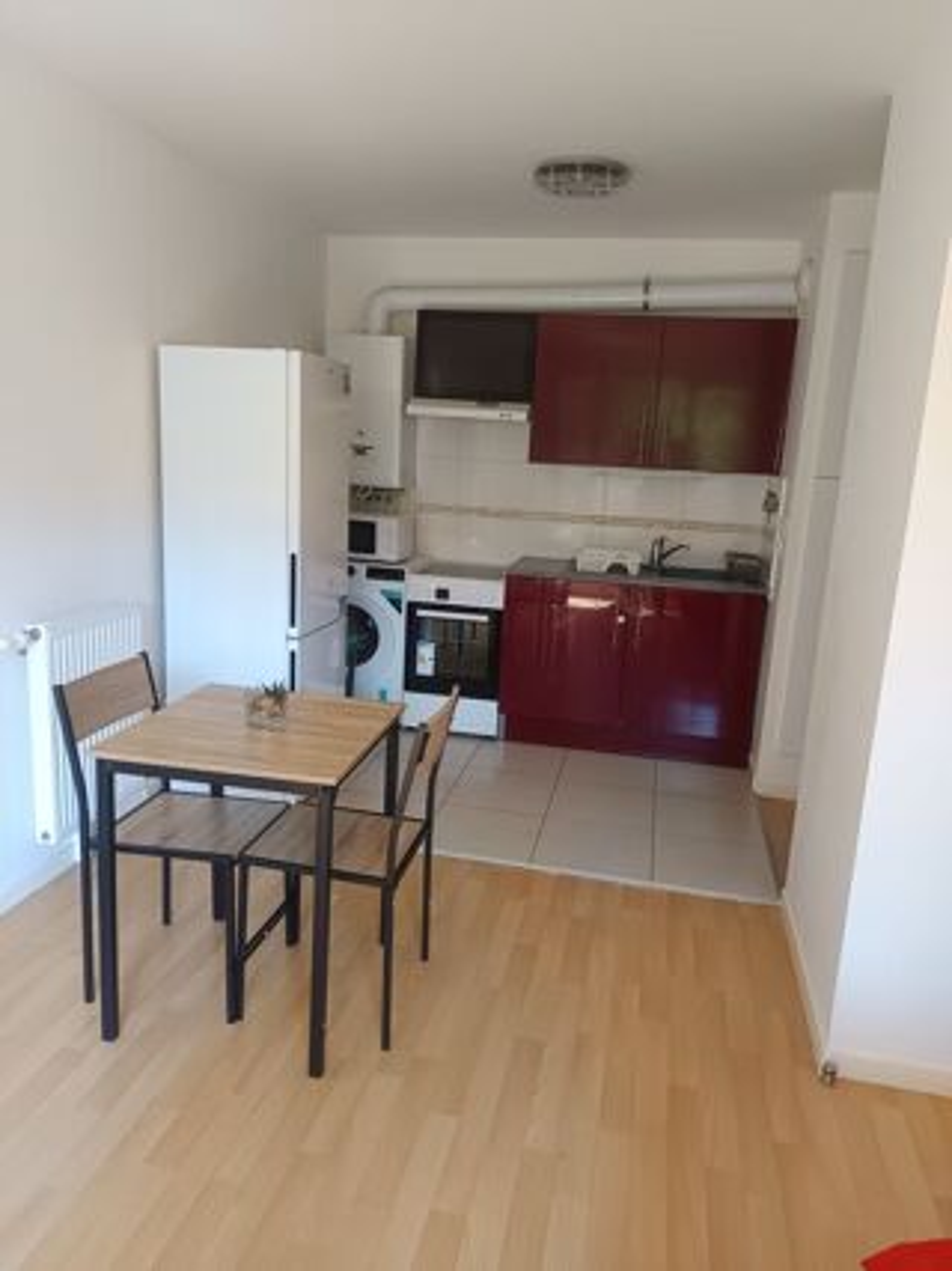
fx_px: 880
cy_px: 636
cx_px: 476
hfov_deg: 56.8
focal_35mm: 24
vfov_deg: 71.6
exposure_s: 1/50
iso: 296
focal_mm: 5.31
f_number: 1.7
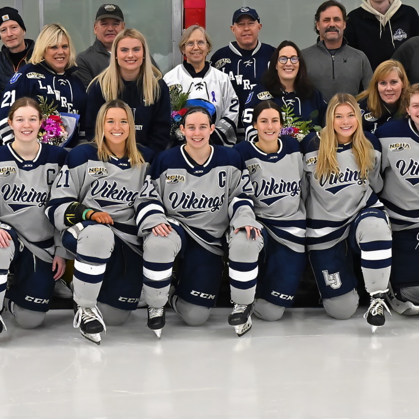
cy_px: 122
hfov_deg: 22.2
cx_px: 232
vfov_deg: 22.1
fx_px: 1068
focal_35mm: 78
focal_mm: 26
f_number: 7.1
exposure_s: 1/320
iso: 2000
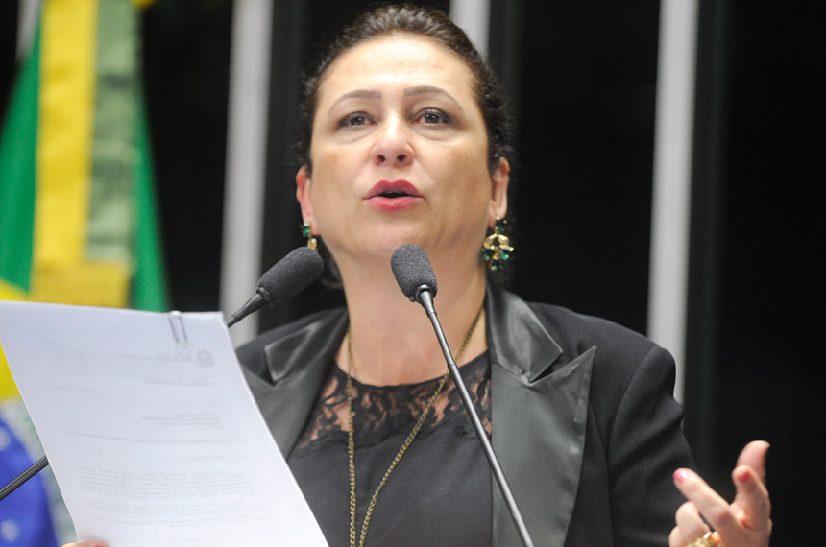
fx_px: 3092
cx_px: 413
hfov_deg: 15.2
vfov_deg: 10.1
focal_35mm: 135
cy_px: 274
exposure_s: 1/125
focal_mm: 135
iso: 2000
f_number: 5.6
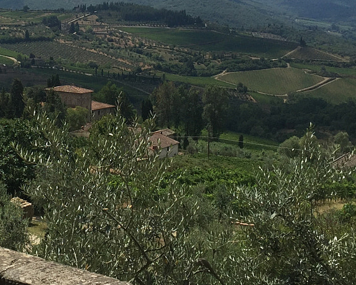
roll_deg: -2.1
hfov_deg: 23.5
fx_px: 833
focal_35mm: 79
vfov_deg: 19.0
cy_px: 7
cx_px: 33
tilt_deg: -1.2
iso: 32
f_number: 2.2
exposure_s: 1/3968
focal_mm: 4.15
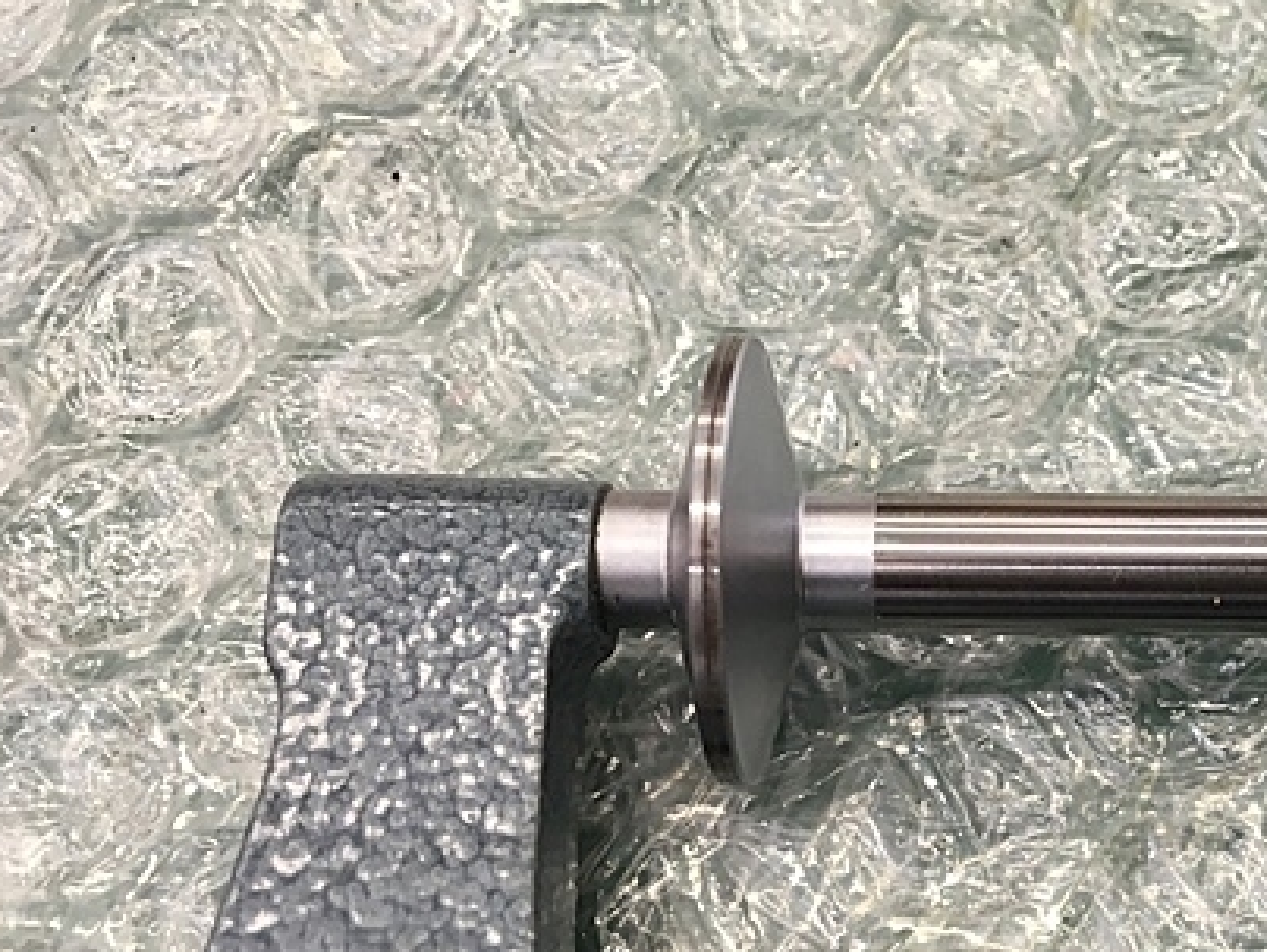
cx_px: 984
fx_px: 1685
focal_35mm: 46
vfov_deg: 31.4
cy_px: 597
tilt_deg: -71.9
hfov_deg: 39.8
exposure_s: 1/30
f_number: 2.2
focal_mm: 4.15
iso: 50
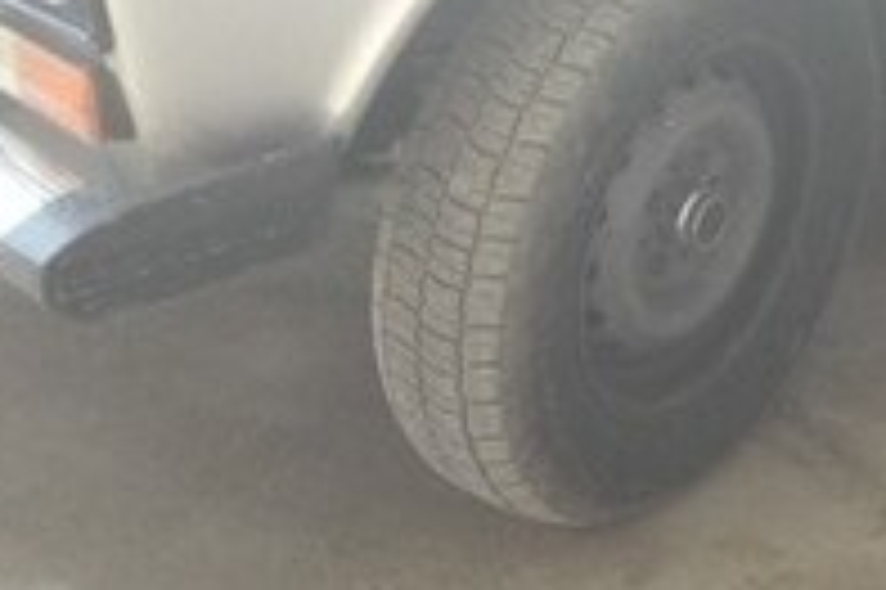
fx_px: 2828
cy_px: -340
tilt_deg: -11.2
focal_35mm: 115
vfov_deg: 11.3
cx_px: 1093
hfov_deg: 16.9
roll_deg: -5.0
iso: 100
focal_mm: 4.12
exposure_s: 1/120
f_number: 2.4
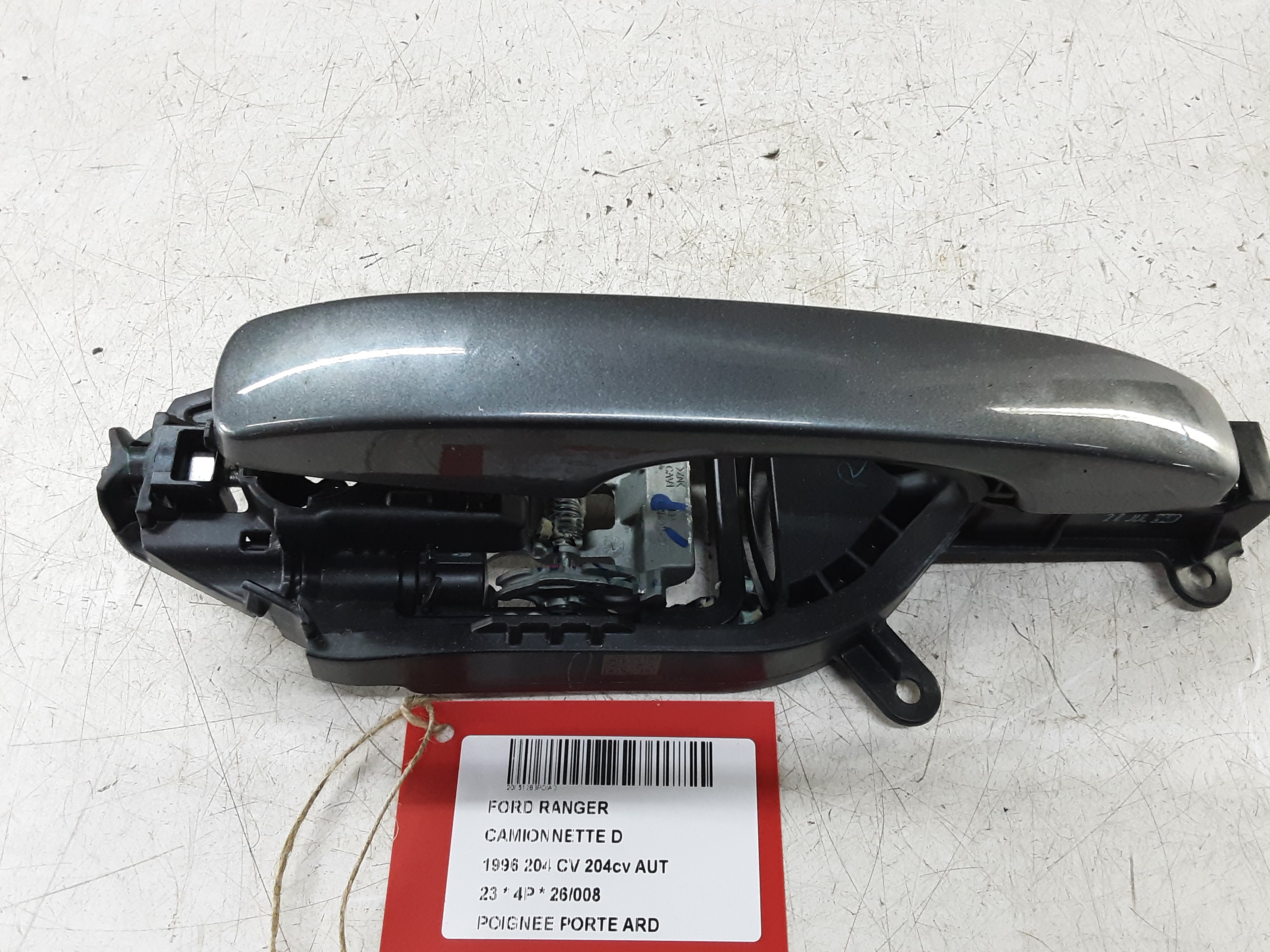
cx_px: 648
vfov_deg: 49.7
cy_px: 492
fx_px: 1027
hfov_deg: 63.4
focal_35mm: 28
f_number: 1.9
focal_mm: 2.91
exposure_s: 1/50
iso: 160
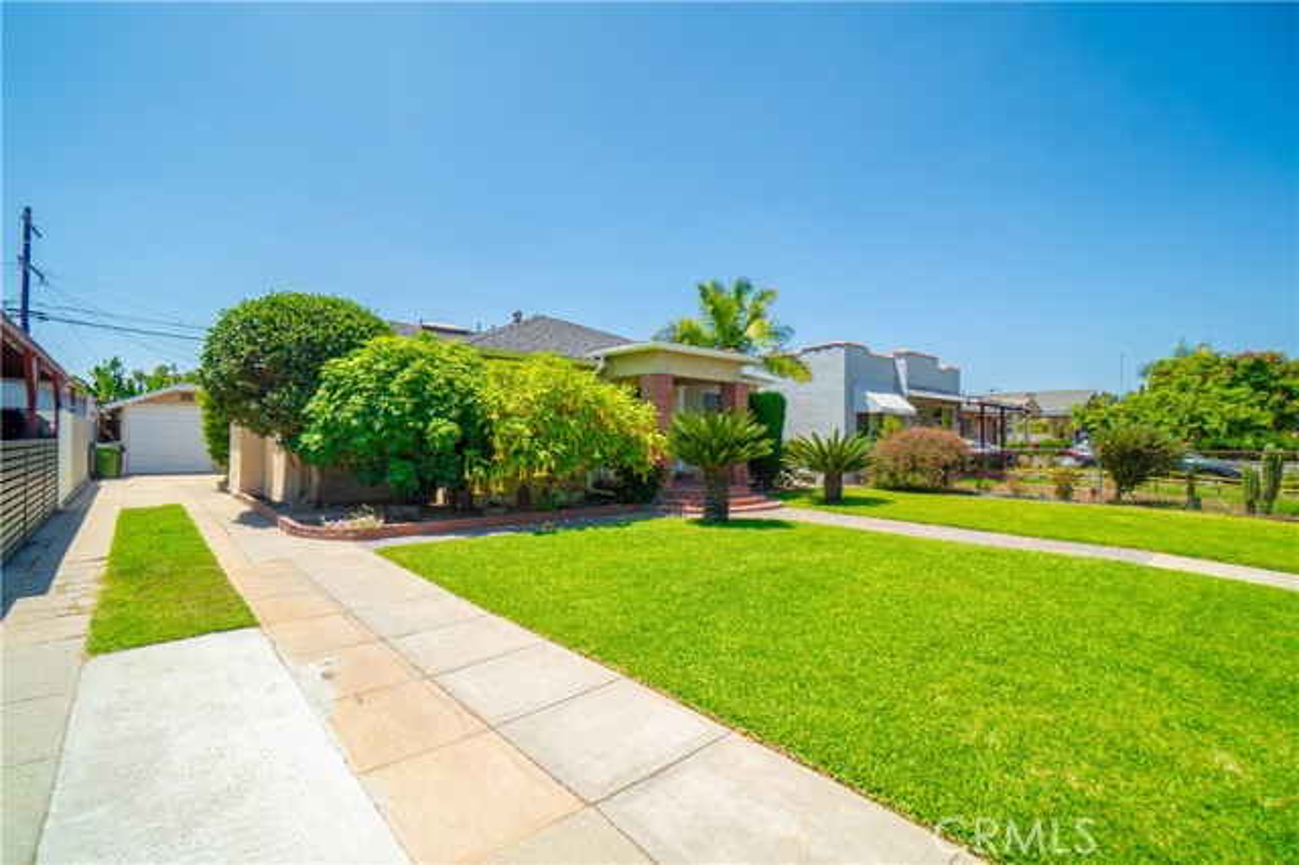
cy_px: 432
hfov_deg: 100.4
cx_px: 650
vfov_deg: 77.3
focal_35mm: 15
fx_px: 541
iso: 100
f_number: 7.1
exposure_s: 1/250
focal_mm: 10
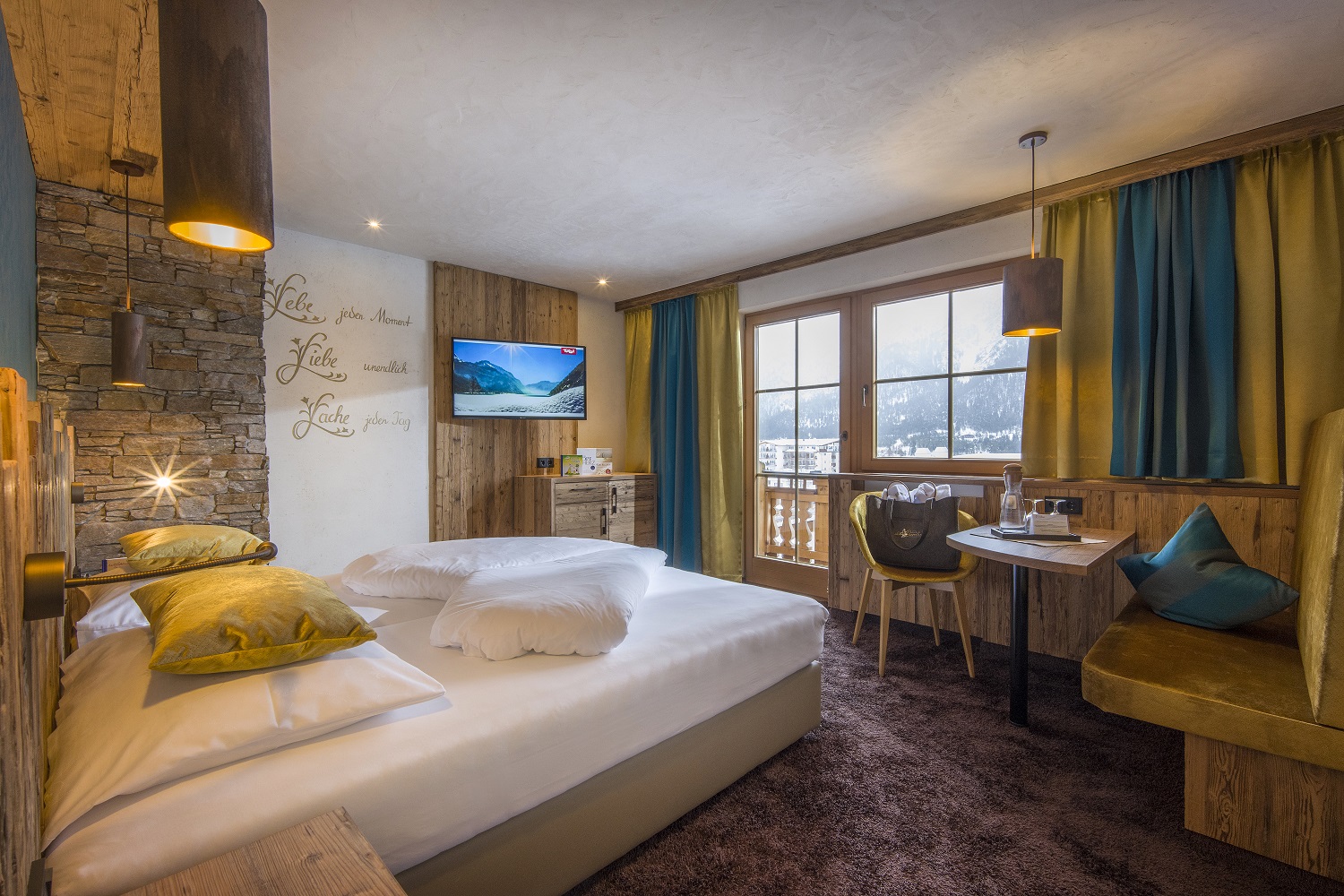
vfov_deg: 53.1
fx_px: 896
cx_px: 672
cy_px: 448
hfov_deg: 73.7
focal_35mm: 24
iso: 200
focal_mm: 24
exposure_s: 1/10
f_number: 5.6
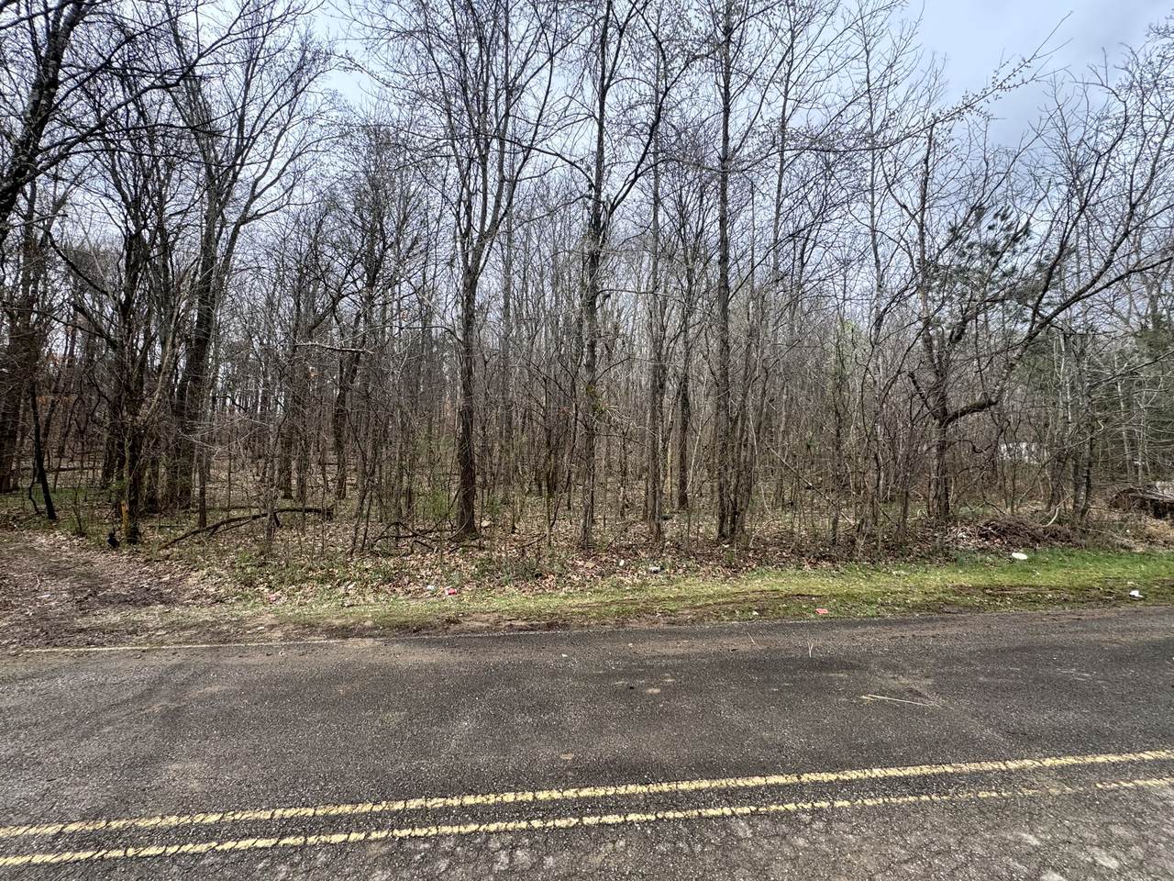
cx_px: 587
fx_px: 475
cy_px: 440
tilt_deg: +4.7
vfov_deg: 85.7
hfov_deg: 102.1
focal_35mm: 14
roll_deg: -1.7
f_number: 2.2
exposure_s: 1/501
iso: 40
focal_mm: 2.22
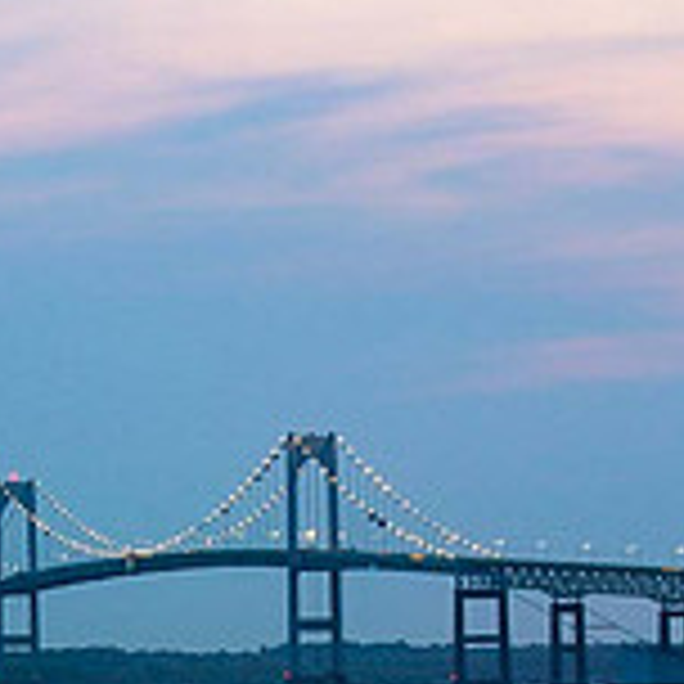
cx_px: 79
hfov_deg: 7.9
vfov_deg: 7.8
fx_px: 4941
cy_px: 882
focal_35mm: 221
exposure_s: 1/1.67
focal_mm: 32.8
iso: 100
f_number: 5.6
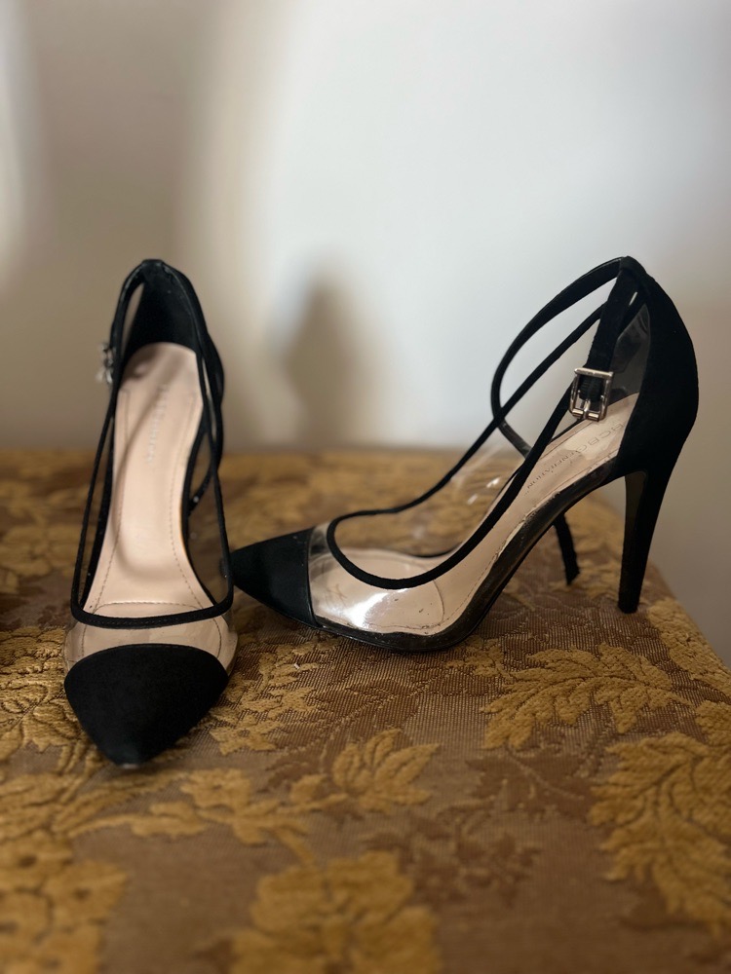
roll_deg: -2.0
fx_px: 732
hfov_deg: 53.1
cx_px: 366
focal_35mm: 26
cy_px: 487
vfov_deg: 67.3
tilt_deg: -25.0
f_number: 1.5
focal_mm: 5.7
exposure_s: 1/60
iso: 200
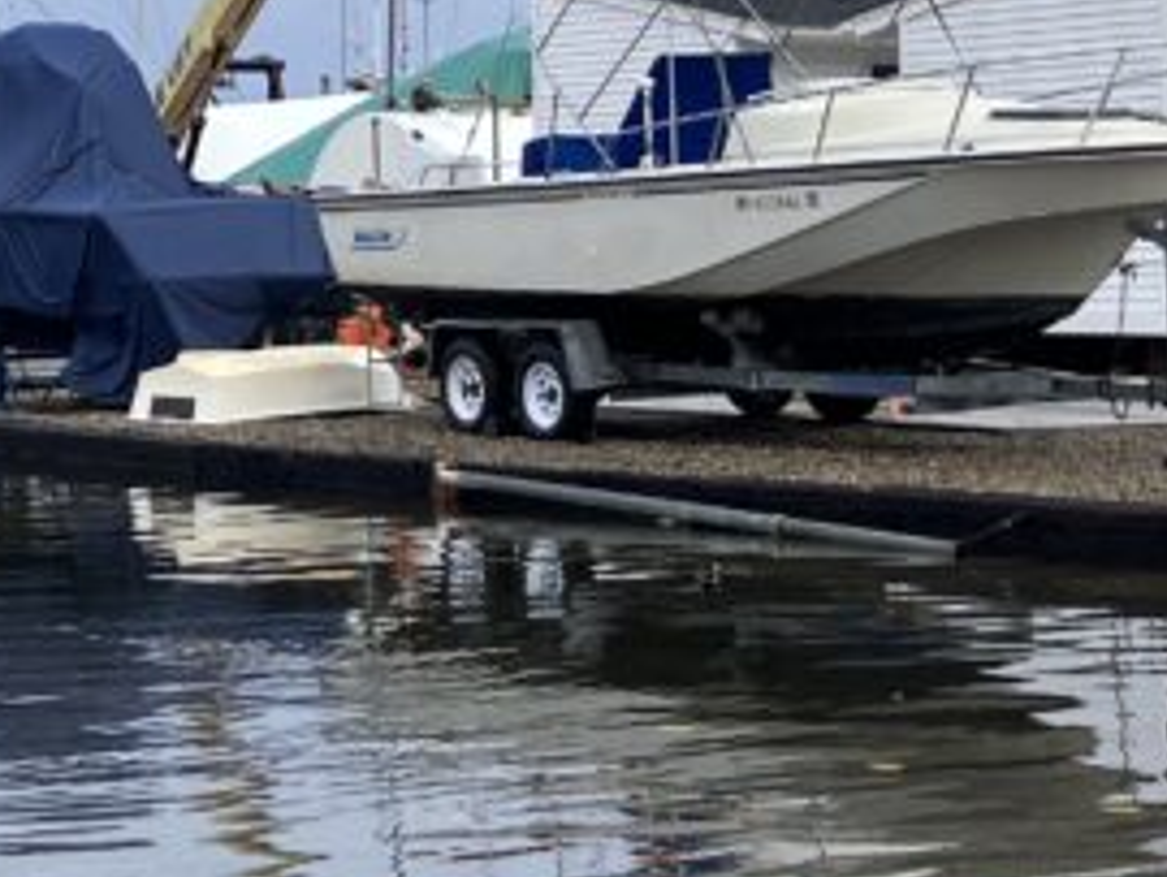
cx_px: 147
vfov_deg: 14.0
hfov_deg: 18.3
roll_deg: +1.1
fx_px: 3577
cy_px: 302
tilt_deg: -2.8
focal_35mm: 106
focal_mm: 3.99
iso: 32
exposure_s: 1/558
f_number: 1.8
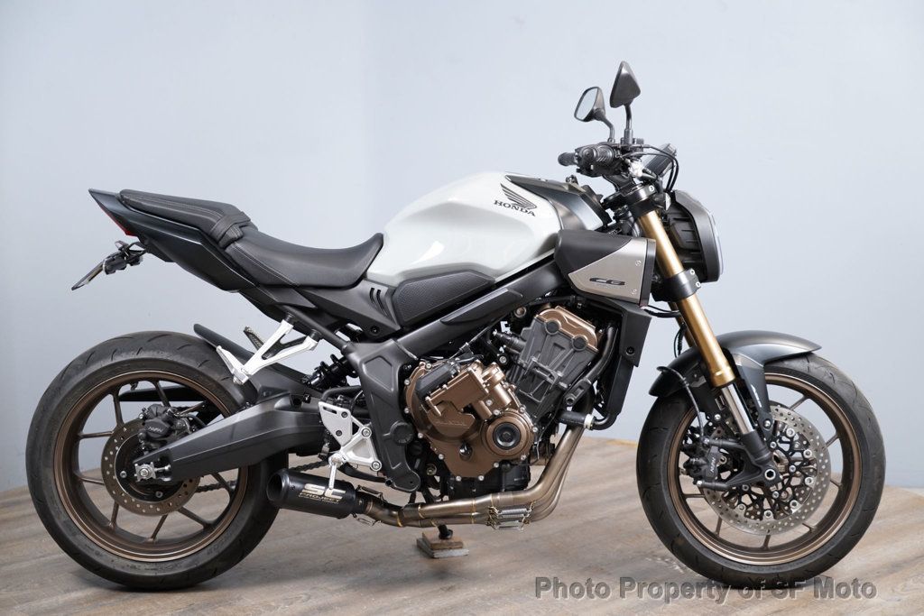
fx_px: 1643
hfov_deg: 31.4
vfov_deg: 21.2
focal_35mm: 64
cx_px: 462
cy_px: 308
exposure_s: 1/100
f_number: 4
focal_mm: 64
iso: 1600
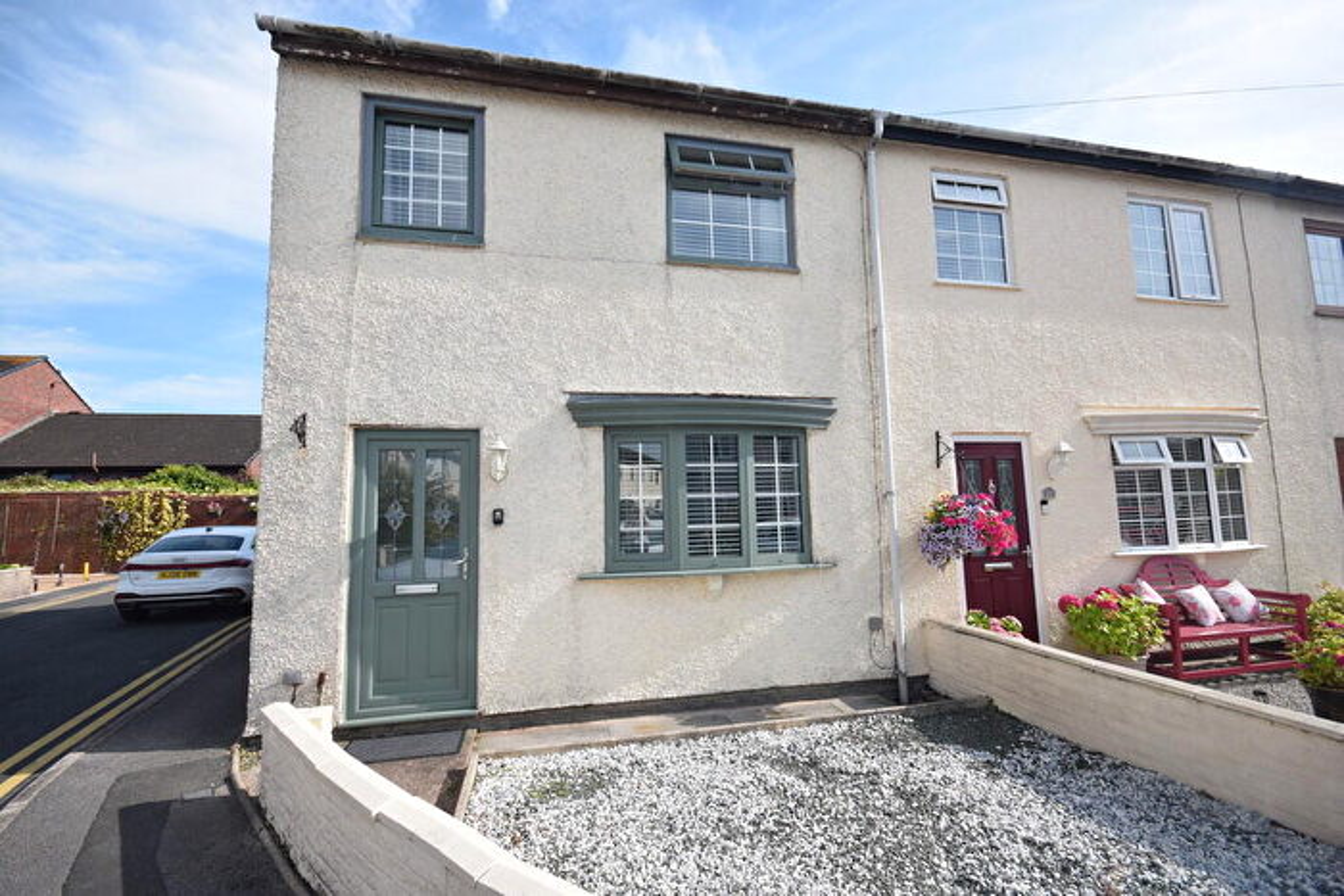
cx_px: 672
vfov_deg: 77.4
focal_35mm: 15
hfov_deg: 100.4
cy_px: 448
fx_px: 560
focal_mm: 10
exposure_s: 1/320
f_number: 9
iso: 200
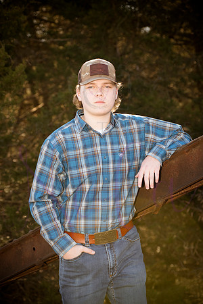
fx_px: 677
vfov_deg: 25.4
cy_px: 152
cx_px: 102
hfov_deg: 17.1
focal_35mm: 80
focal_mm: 80
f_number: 5
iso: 800
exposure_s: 1/1000
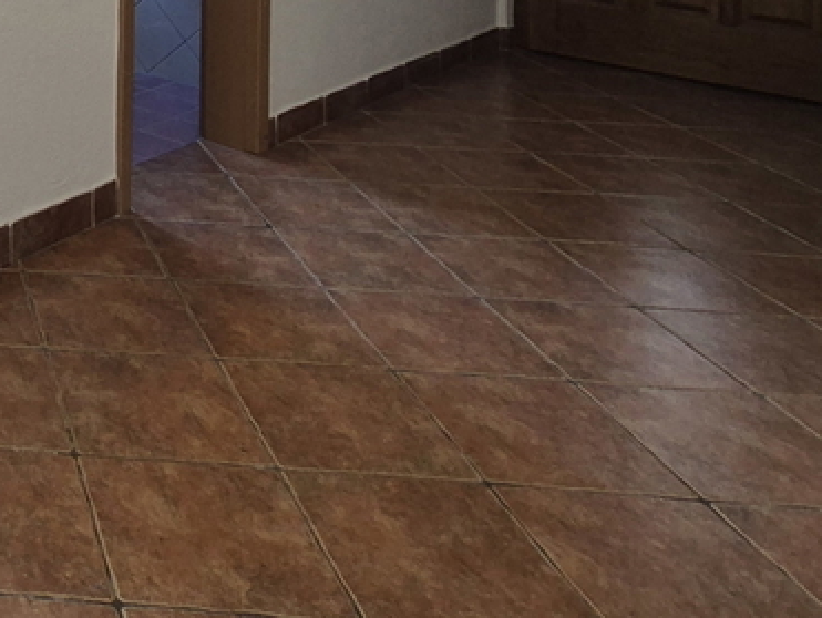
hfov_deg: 33.7
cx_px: -224
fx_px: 998
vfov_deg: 27.1
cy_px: -244
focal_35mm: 42
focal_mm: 2.2
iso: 100
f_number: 2.2
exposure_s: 1/50
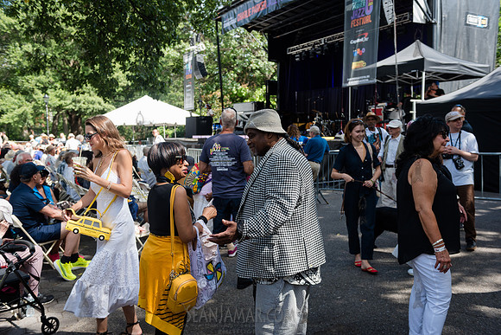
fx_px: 445
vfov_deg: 41.1
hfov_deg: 58.7
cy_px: 168
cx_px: 250
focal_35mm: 32
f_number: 3.5
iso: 200
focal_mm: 32
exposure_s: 1/400
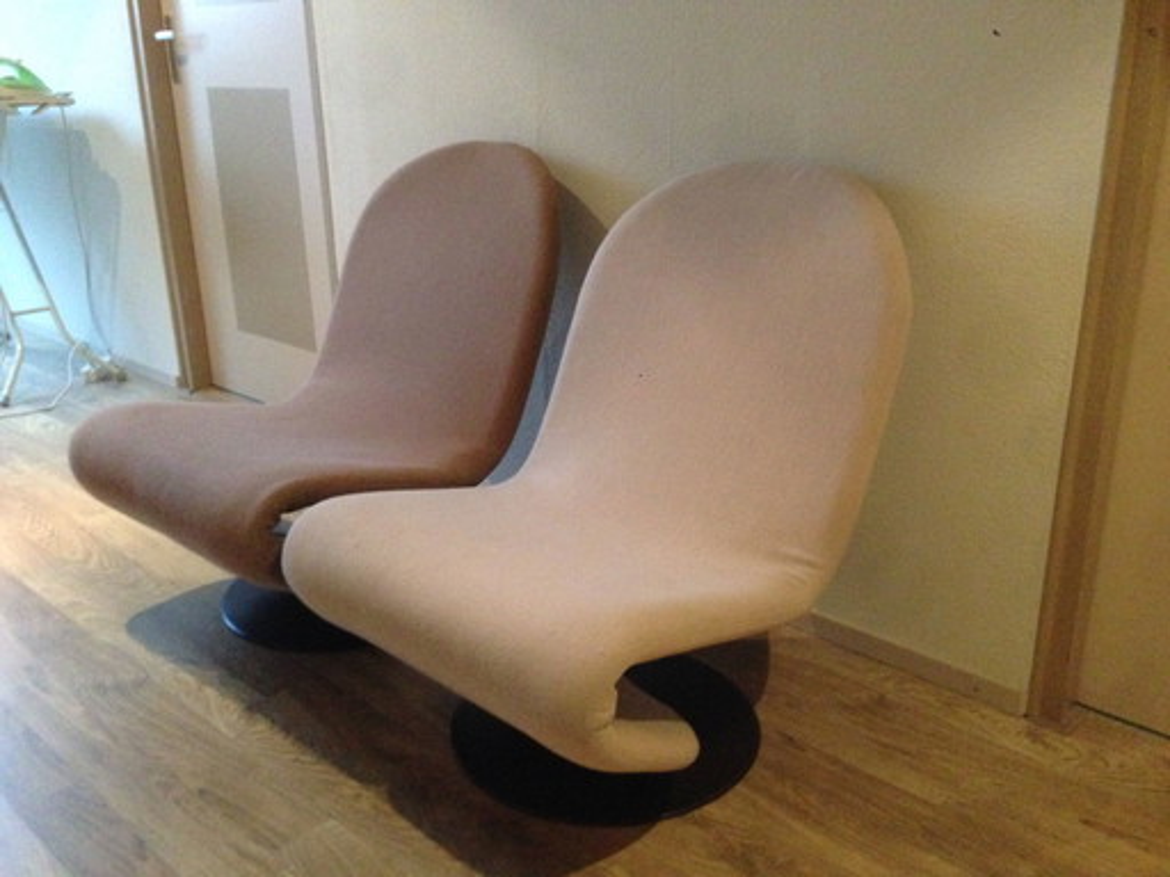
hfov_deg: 55.4
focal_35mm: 33
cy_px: 438
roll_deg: +2.2
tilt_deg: -18.6
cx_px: 585
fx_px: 1115
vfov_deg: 42.9
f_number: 2.4
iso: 800
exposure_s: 1/15
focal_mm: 4.12
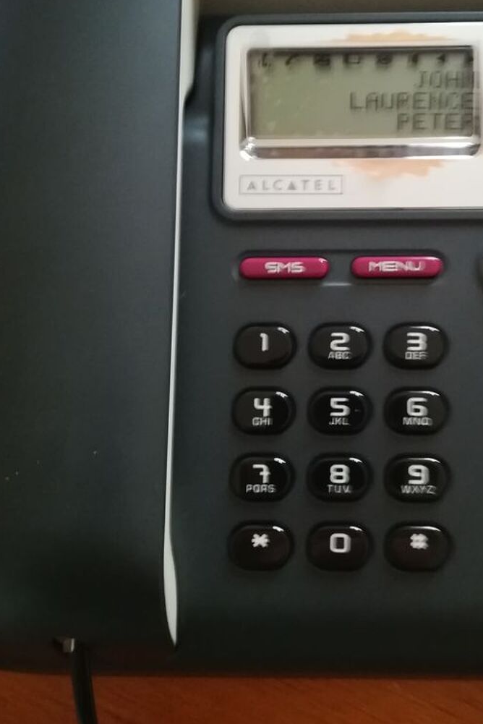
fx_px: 724
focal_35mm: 36
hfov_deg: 36.1
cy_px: 271
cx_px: 358
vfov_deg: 52.5
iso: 640
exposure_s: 1/20
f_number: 2.2
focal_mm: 3.83
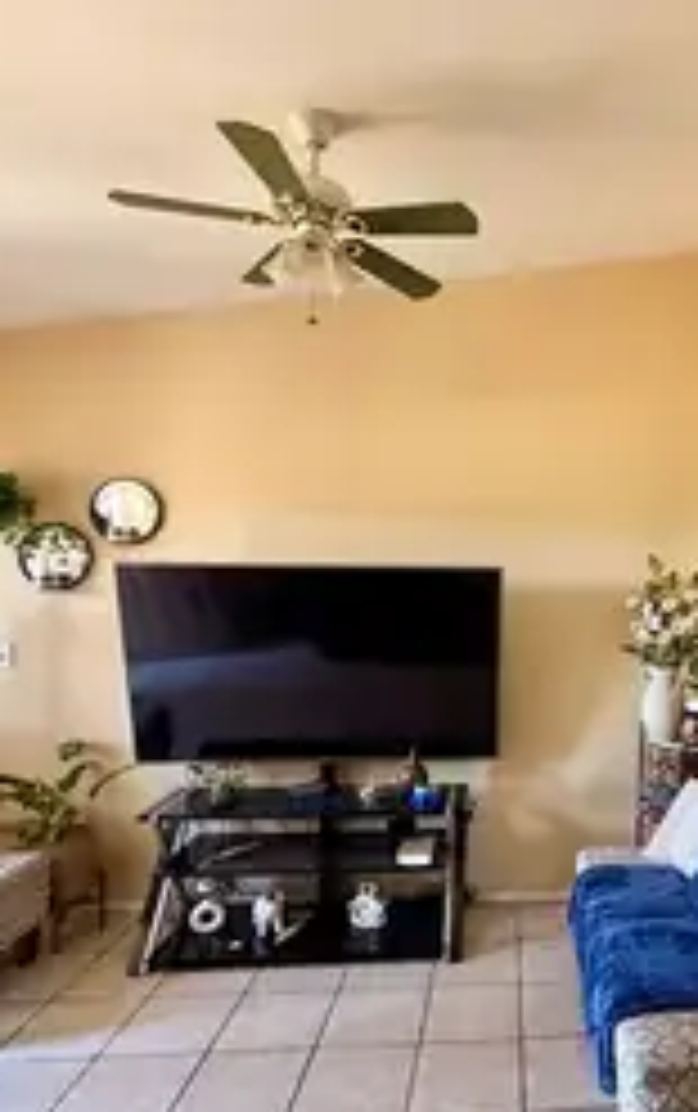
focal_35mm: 24
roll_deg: -0.3
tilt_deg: +0.1
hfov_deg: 47.8
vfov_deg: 74.7
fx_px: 728
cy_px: 585
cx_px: 576
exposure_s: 1/60
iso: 400
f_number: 2.2
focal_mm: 2.22
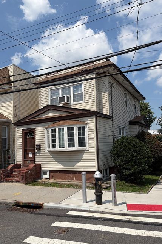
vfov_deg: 65.5
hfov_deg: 46.4
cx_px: 82
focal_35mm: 28
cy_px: 124
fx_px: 189
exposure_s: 1/6993
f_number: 1.6
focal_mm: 5.96
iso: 50
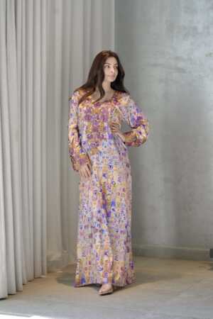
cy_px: 160
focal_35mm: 70
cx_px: 106
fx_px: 621
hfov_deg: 19.5
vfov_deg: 28.8
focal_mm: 70
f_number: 4
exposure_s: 1/320
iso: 2500
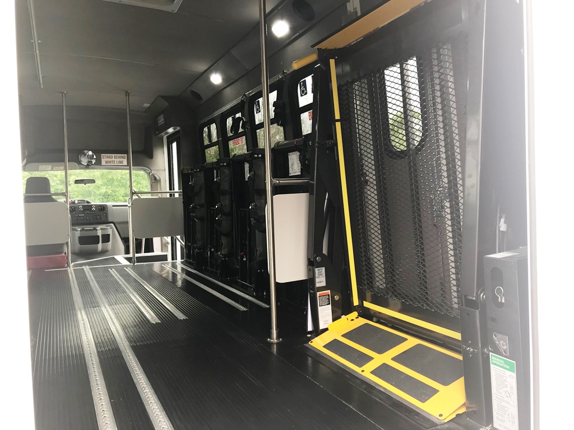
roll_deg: +1.0
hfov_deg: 63.4
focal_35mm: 28
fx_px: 464
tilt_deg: -0.2
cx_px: 287
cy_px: 215
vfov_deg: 49.7
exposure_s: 1/60
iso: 20
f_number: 1.8
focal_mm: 3.99
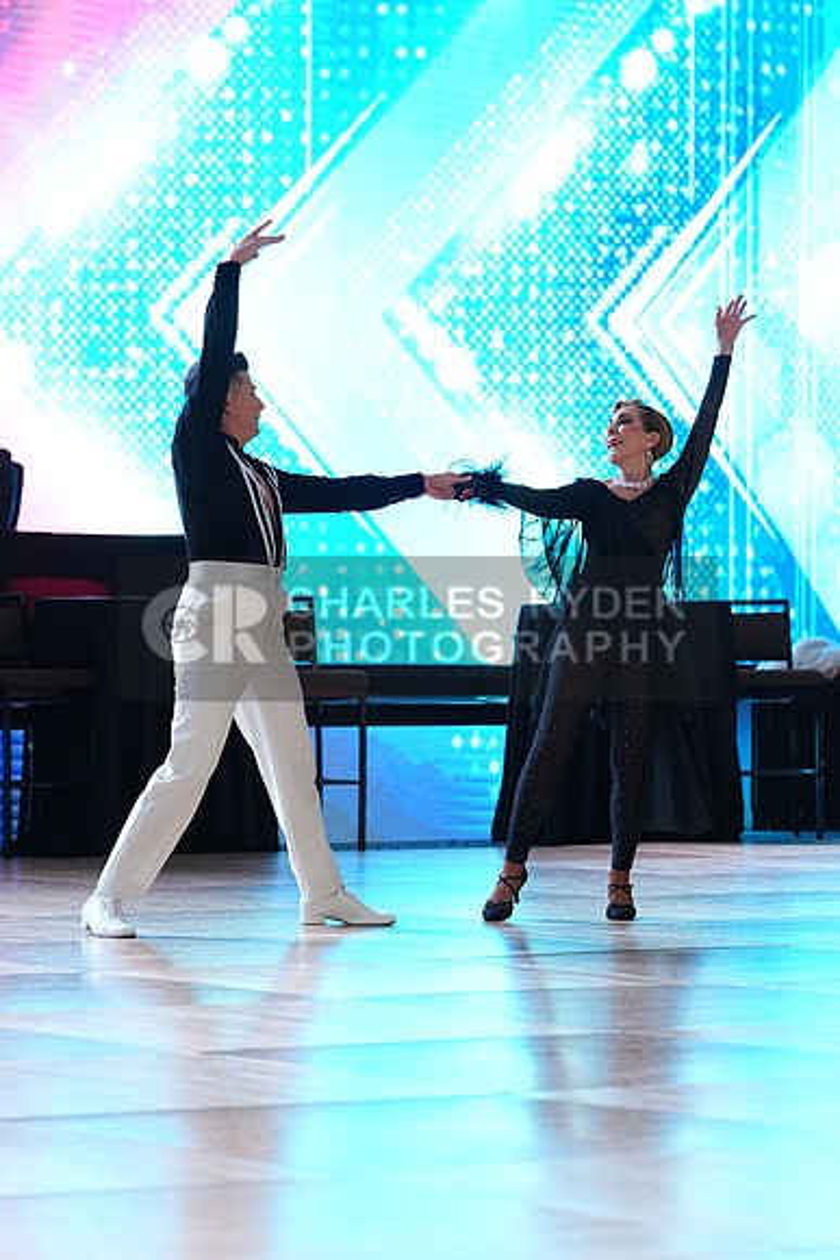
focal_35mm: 146
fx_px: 5107
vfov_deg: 14.1
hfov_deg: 9.4
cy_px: 630
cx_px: 420
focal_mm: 146
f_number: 4
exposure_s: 1/400
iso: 2000
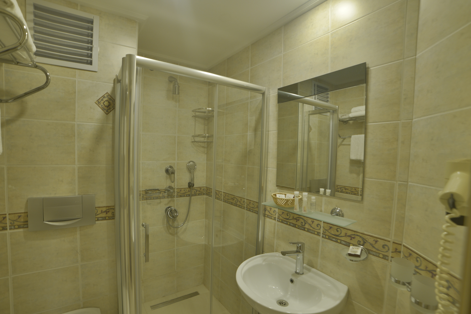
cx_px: 218
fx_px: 209
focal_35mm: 16
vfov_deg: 73.7
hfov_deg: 96.5
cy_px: 167
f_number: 4.5
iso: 1250
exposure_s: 1/40
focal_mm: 14
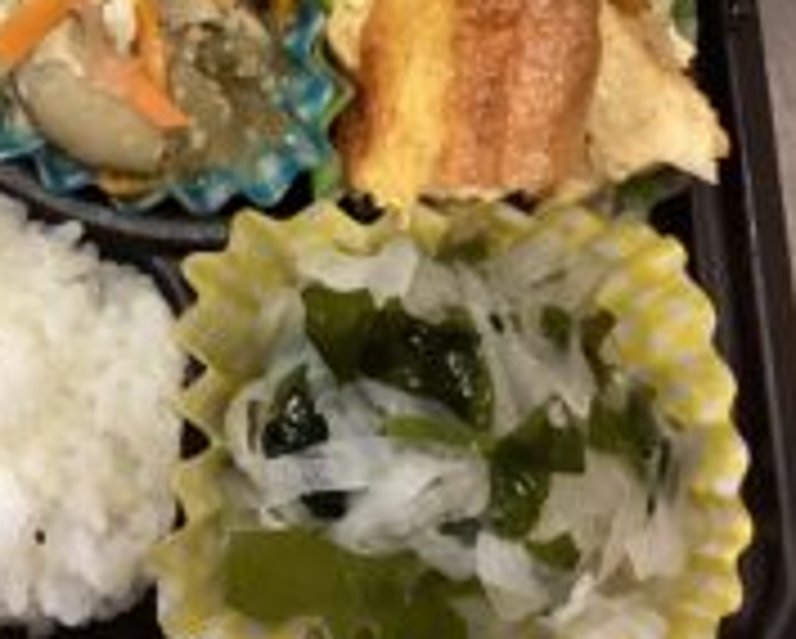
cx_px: 25
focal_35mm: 64
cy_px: 97
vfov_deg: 23.4
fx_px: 1509
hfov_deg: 28.0
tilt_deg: -77.1
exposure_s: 1/60
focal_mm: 3.3
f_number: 2.4
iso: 200
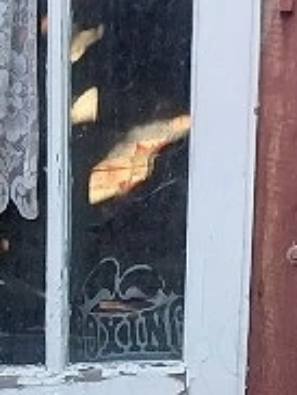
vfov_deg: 9.0
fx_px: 2089
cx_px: -373
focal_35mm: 183
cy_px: 1132
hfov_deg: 7.7
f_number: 1.8
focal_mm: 4.69
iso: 125
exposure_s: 1/100
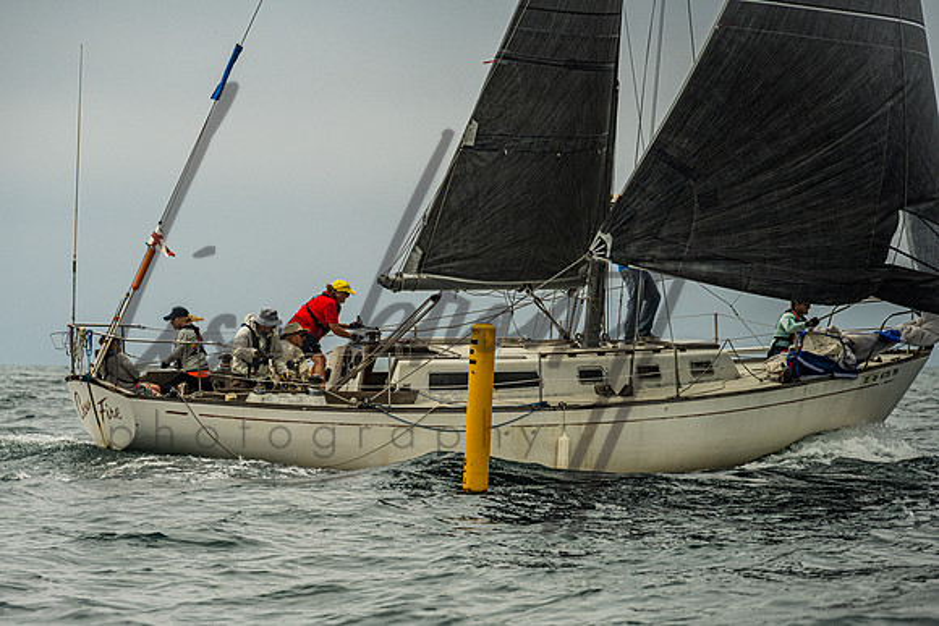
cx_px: 352
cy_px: 391
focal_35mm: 252
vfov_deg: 5.5
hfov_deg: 8.2
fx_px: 6578
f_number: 6.3
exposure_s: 1/2000
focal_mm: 200
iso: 400
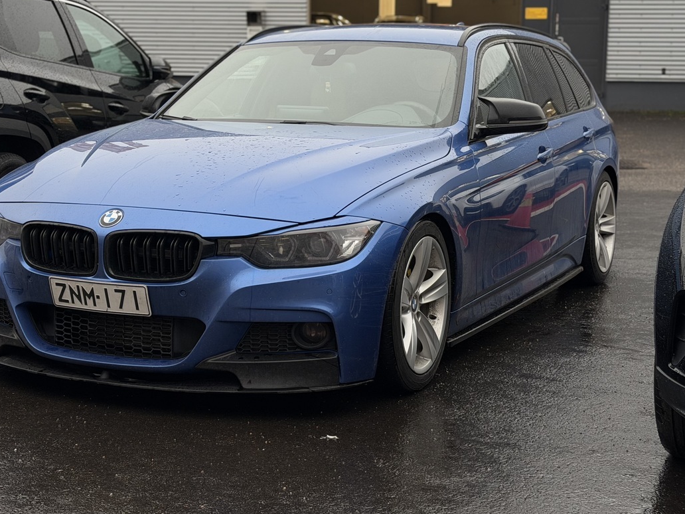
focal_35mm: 67
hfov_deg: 28.9
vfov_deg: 21.9
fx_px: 1326
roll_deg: -1.0
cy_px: 187
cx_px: 287
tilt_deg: -7.5
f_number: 1.78
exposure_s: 1/121
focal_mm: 6.76
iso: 64
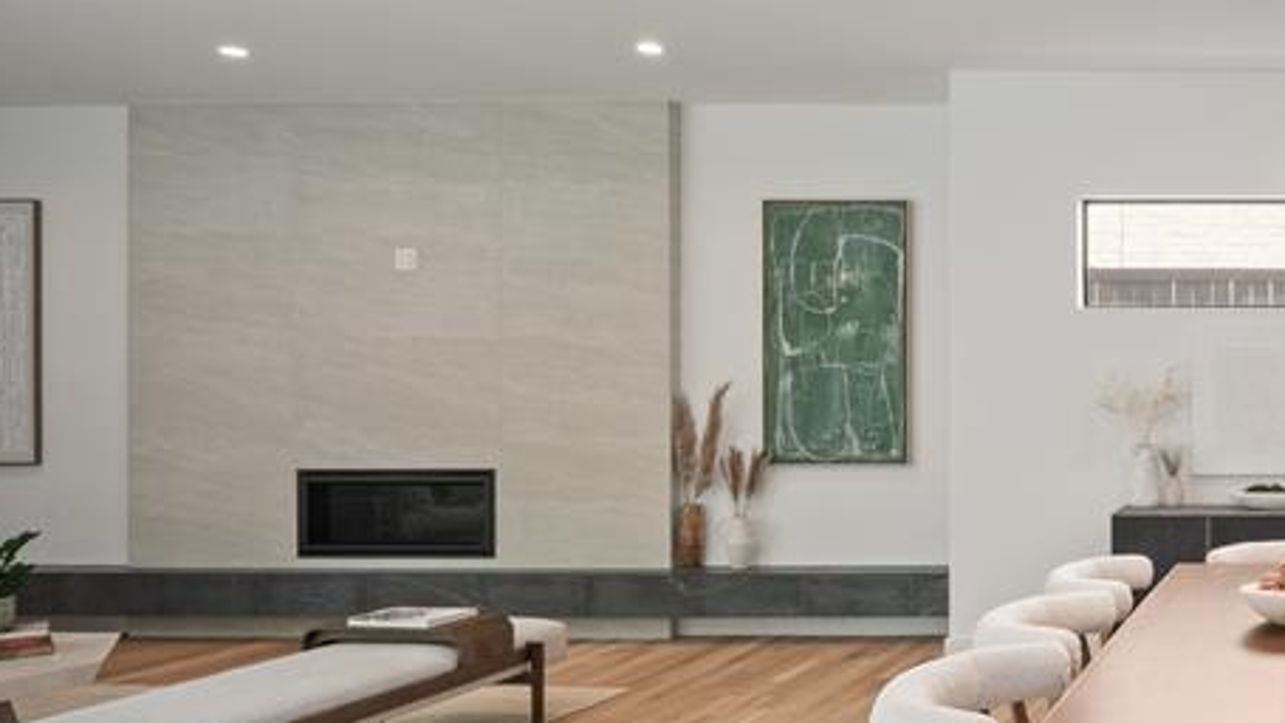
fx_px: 1124
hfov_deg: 48.6
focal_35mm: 33
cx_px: 1293
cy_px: 417
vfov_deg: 35.6
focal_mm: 14
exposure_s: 1/30
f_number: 13
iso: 800
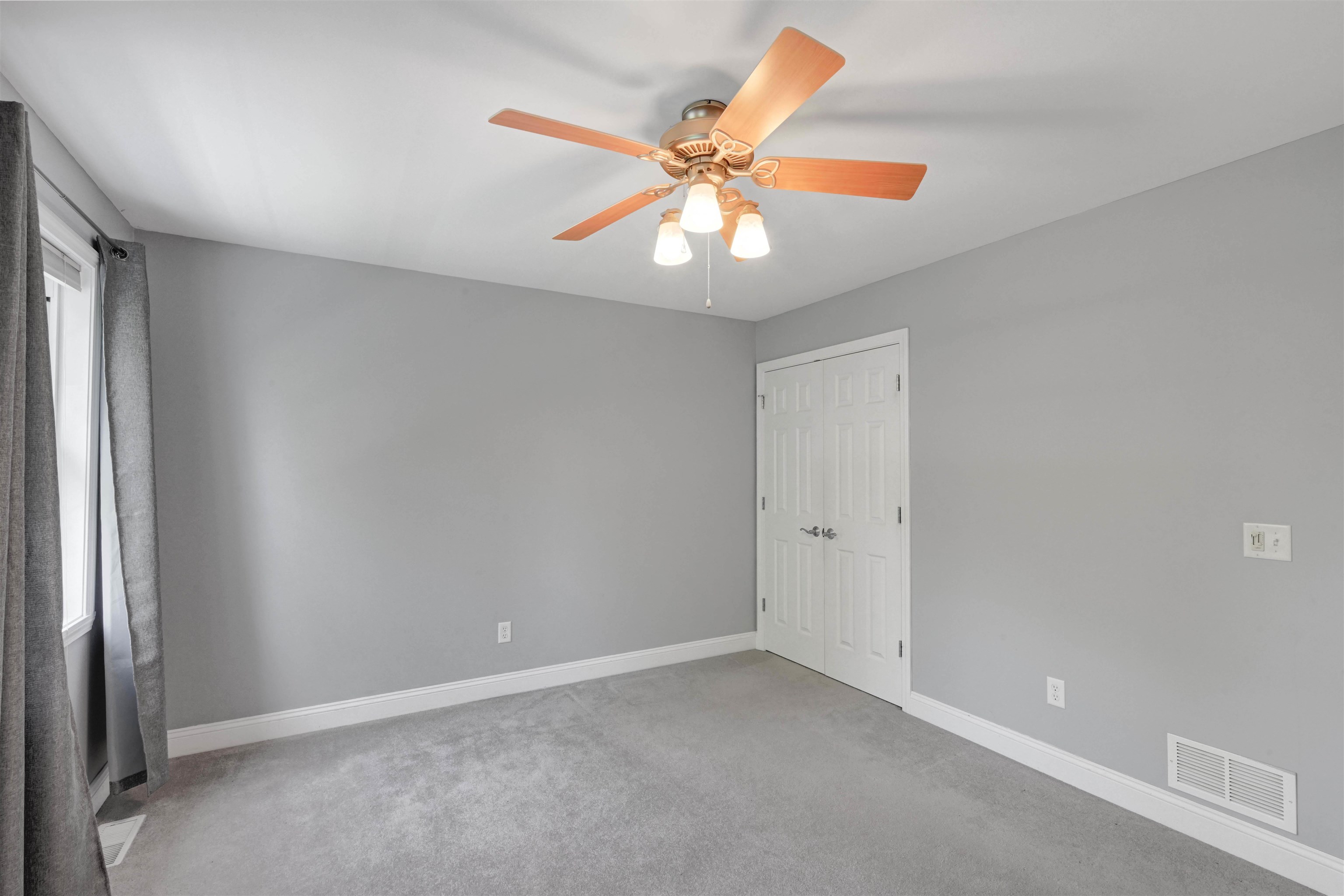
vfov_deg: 73.7
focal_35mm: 16
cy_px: 448
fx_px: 597
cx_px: 672
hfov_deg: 96.7
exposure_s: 1/10
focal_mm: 16
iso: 1000
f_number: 14
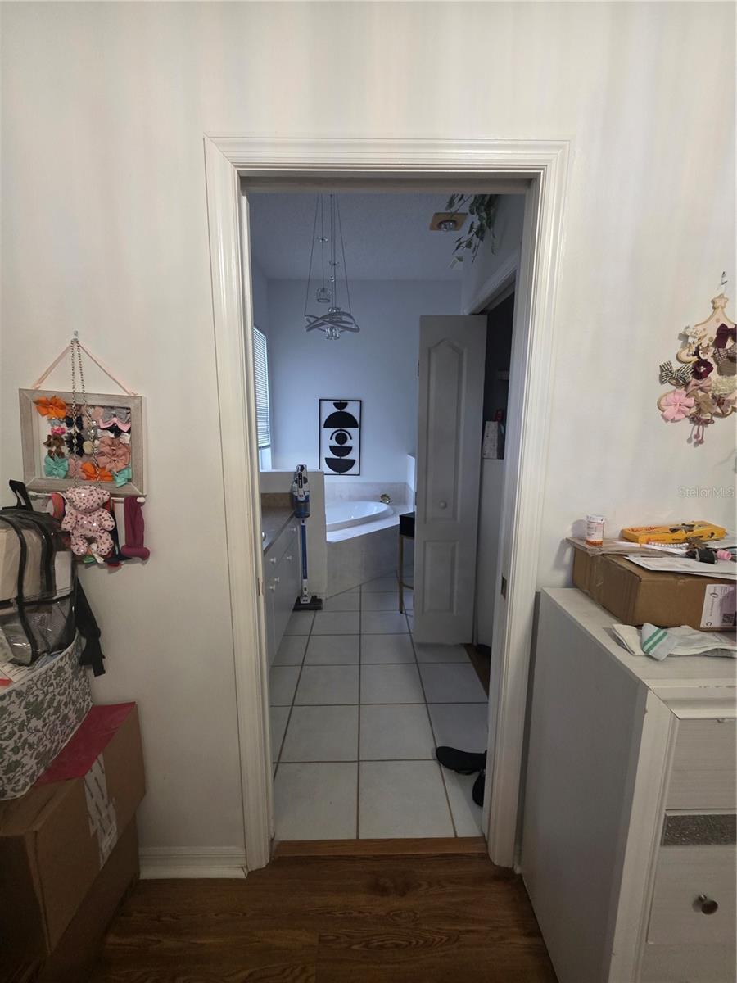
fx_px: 369
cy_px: 492
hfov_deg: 89.9
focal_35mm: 13
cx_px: 368
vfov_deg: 106.2
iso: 320
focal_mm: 2.2
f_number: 1.9
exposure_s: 1/100
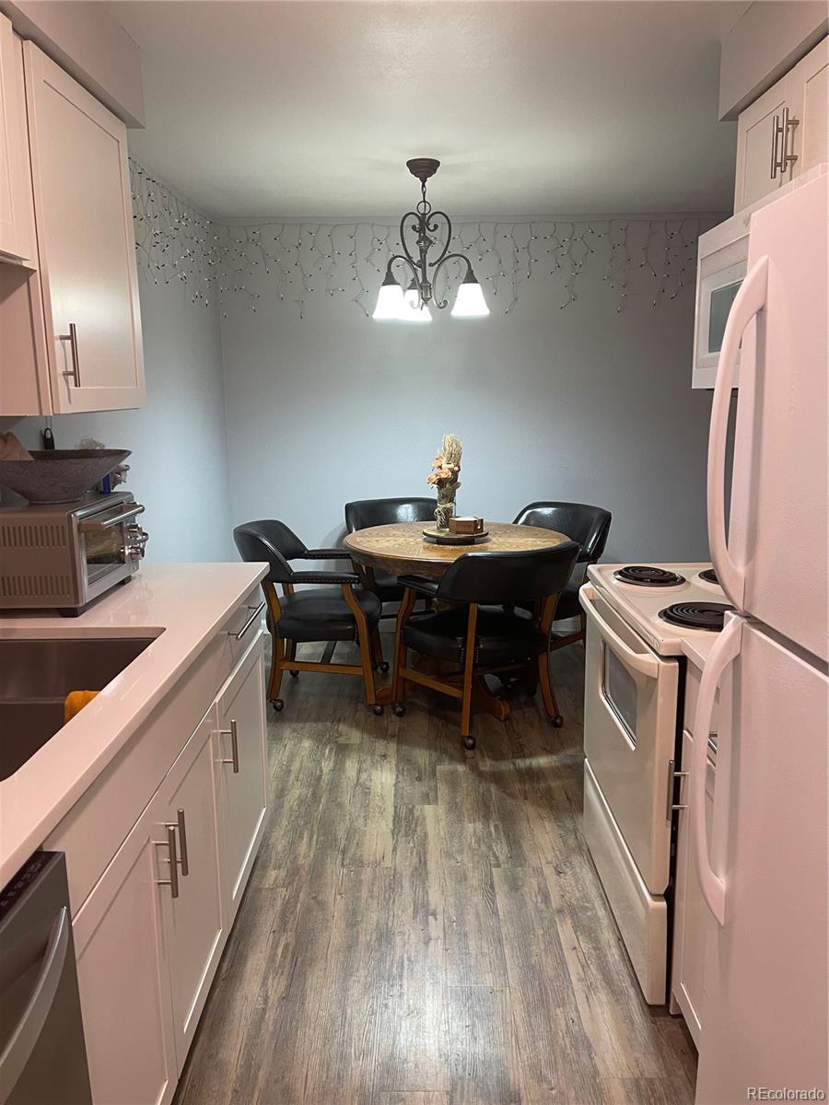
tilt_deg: -11.9
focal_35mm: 25
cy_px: 552
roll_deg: +0.3
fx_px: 798
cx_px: 414
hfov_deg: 54.9
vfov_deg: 69.4
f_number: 1.6
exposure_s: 1/60
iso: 200
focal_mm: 5.1
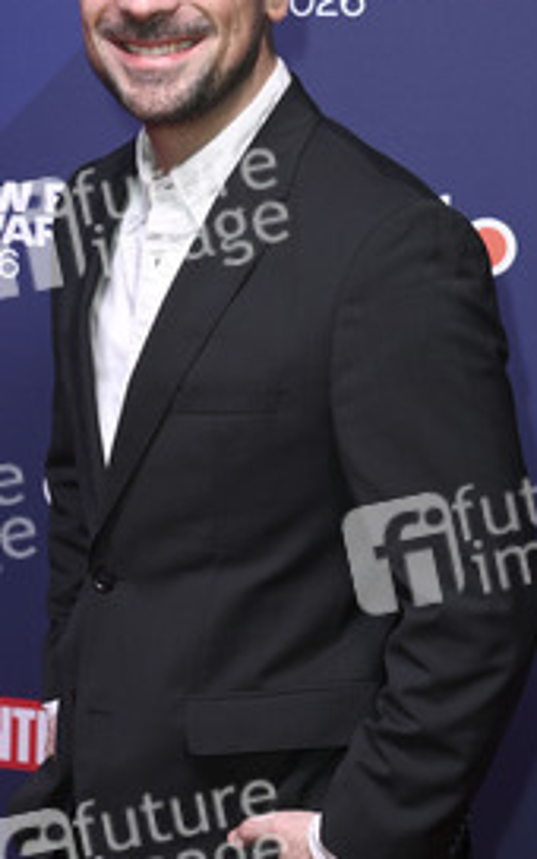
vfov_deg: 22.3
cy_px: 382
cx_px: 218
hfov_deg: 14.1
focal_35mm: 93
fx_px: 2178
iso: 1000
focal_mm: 62
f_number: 5.6
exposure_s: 1/250
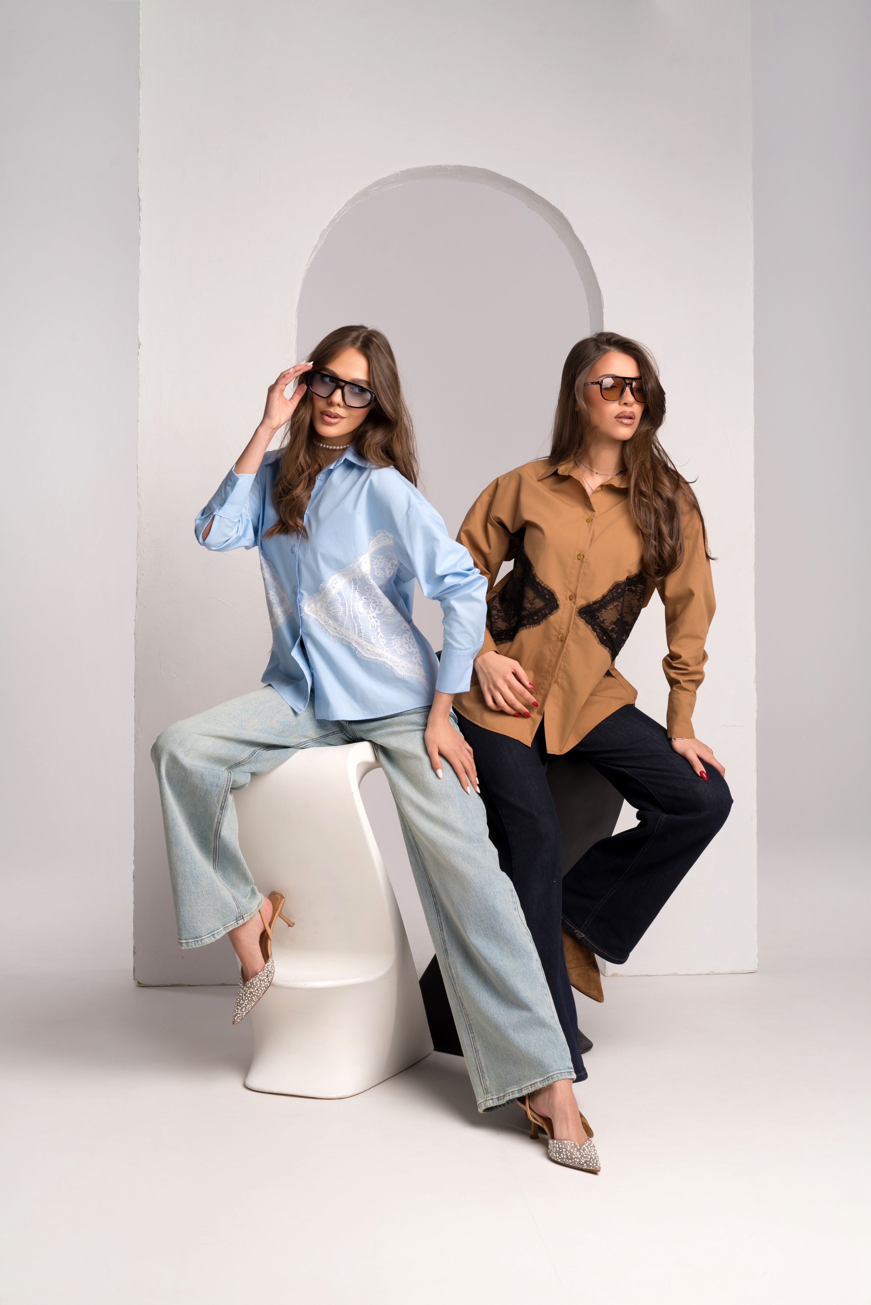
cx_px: 436
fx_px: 1813
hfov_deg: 27.0
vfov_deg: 39.6
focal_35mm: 50
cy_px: 652
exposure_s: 1/160
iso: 160
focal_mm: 50
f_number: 11
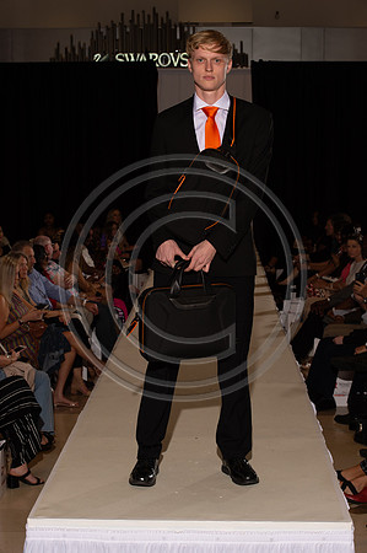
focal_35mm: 70
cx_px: 184
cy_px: 276
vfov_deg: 28.9
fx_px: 1073
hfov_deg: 19.4
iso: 800
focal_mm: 70
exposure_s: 1/250
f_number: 9
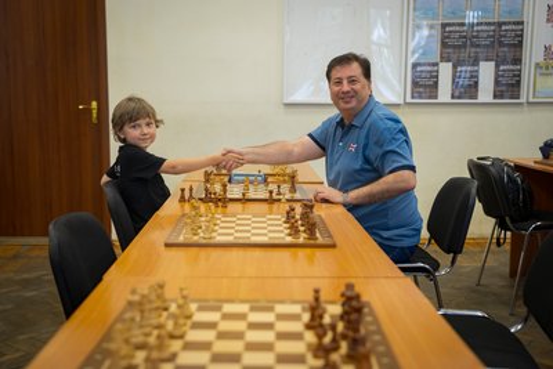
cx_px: 276
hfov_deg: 43.6
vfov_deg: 29.9
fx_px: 691
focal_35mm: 45
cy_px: 184
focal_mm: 45
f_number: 2.8
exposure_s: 1/80
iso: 250
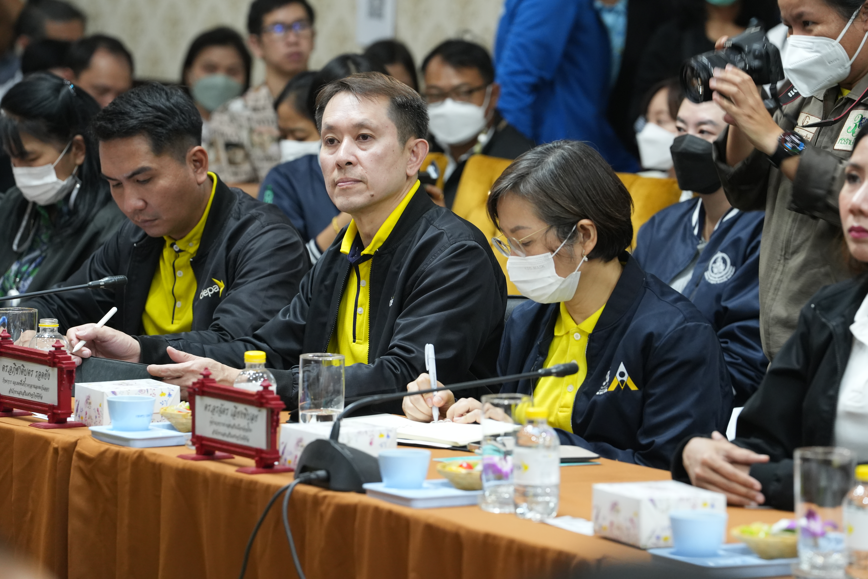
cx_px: 434
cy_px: 290
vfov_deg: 6.9
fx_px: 4822
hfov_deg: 10.3
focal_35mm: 200
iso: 3200
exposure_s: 1/40
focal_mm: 200
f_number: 5.6
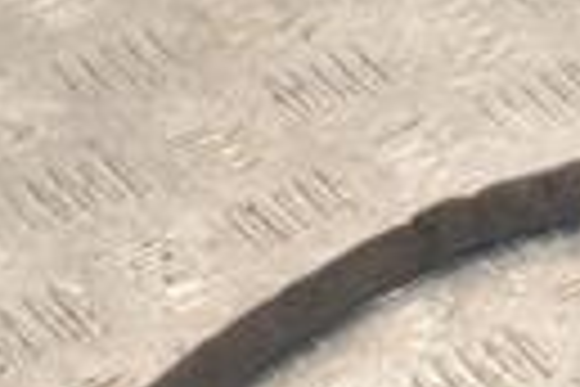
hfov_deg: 9.5
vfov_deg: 6.4
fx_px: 3383
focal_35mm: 210
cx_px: 904
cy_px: 630
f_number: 5.6
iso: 800
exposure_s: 1/200
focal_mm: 30
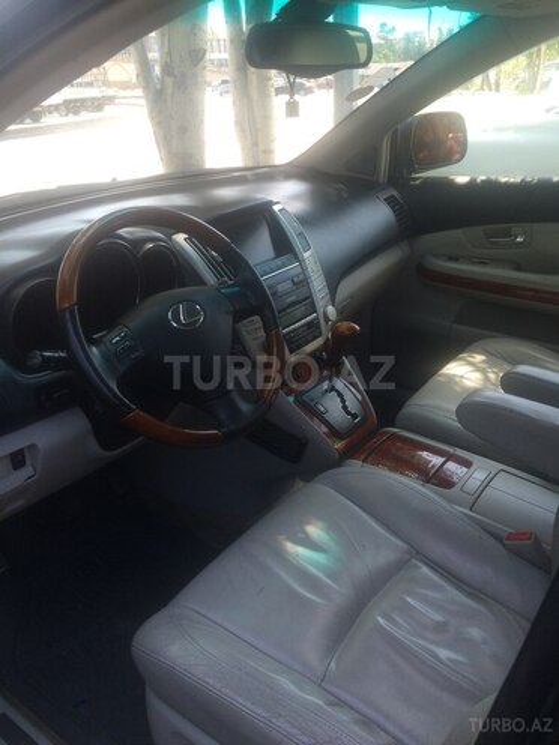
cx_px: 280
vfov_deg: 61.7
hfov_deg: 48.2
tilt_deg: -27.1
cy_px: 372
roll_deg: +2.0
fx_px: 624
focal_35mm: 29
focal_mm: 4.15
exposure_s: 1/162
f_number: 2.2
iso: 32
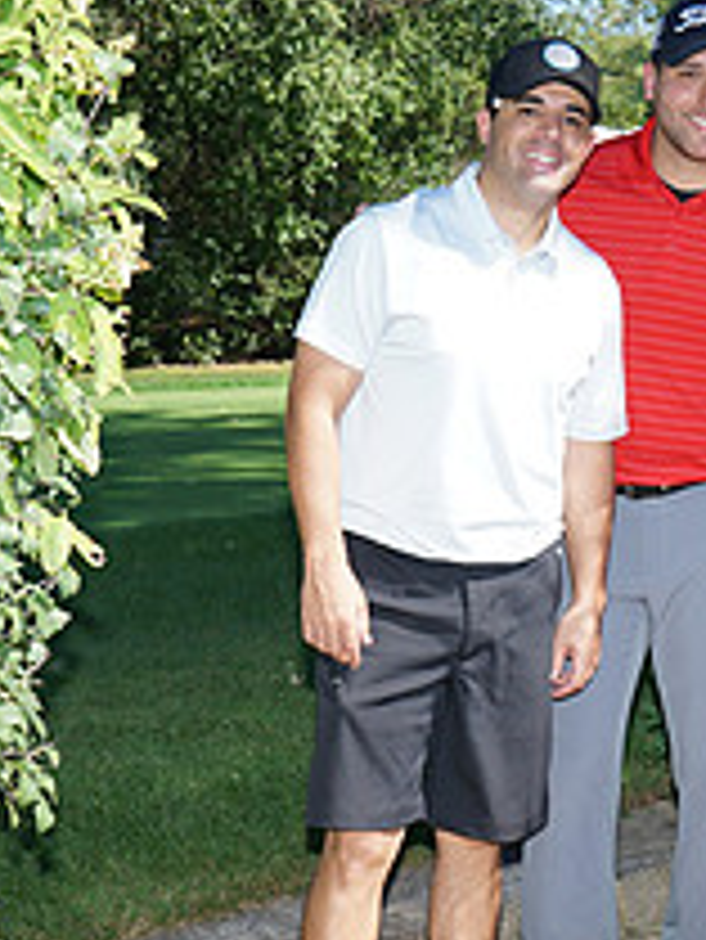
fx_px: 2608
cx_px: 643
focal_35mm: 96
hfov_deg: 15.2
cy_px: 461
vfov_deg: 20.4
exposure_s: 1/250
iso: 200
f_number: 8
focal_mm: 36
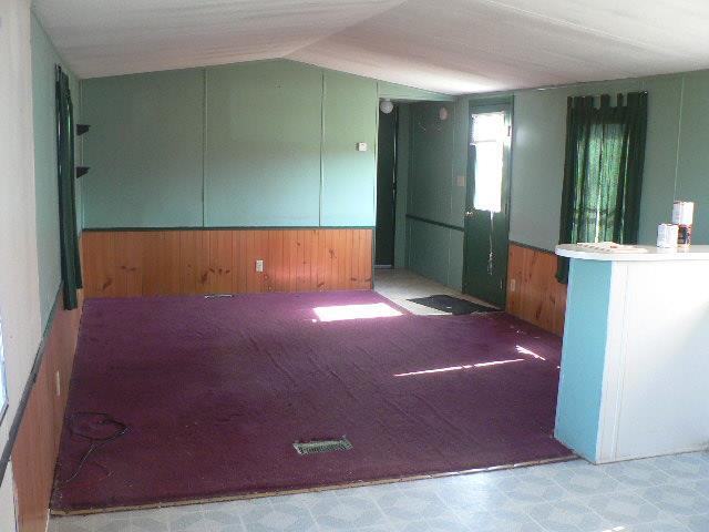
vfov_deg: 39.7
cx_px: 354
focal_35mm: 36
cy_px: 266
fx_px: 737
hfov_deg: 51.4
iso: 200
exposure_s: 1/20
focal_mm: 6
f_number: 2.8
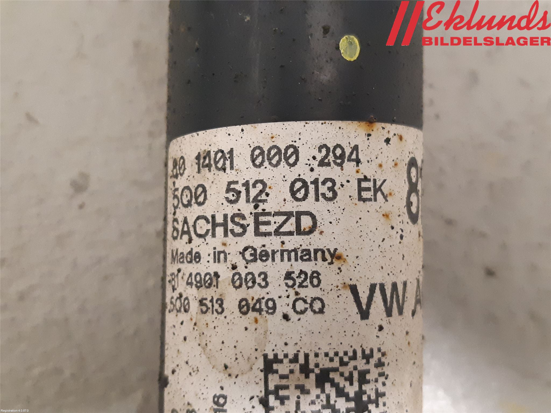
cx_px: 276
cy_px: 206
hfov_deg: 67.3
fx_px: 414
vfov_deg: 53.1
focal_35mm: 26
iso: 400
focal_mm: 3.93
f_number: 1.7
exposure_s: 1/25
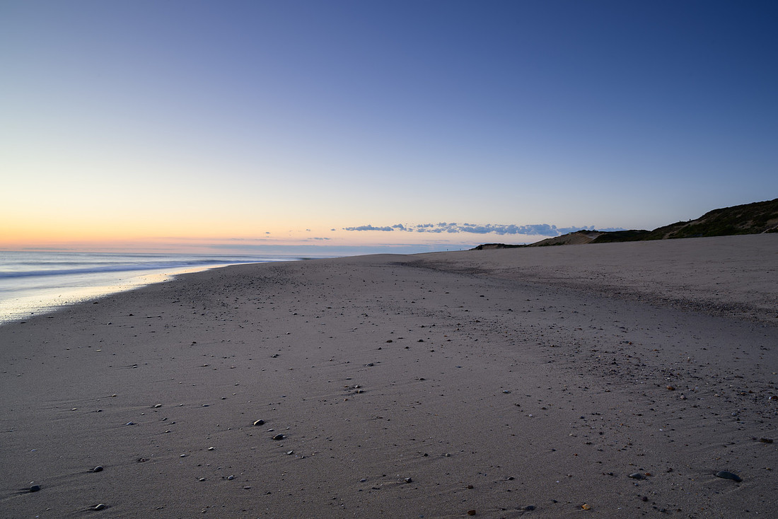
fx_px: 528
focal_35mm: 24
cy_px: 260
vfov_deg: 52.4
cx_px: 389
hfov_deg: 72.8
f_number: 14
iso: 32
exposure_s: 3
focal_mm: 24
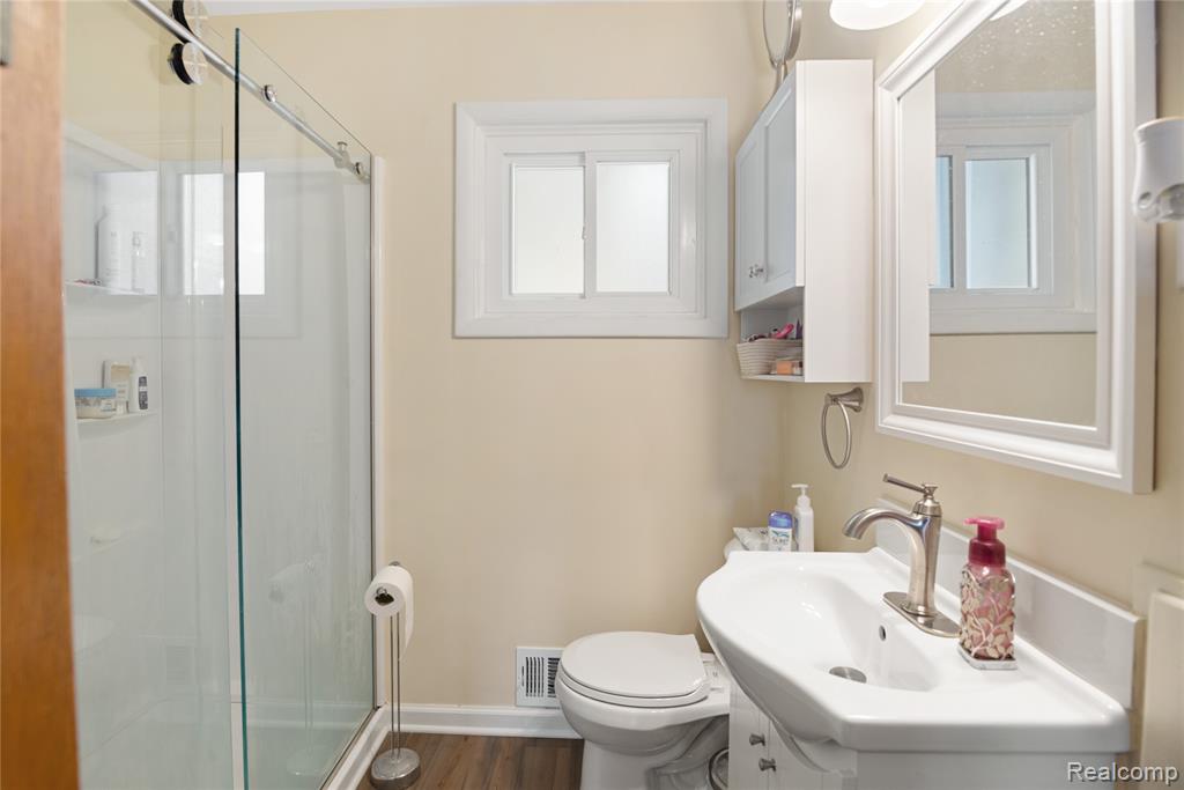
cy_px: 395
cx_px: 592
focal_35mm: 30
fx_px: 987
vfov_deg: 43.6
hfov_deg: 61.9
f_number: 9
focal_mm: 30
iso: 320
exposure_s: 1/8
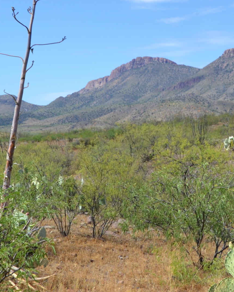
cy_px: 103
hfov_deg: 19.6
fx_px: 675
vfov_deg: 24.4
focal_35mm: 78
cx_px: 139
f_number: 7.1
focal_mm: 20
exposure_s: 1/200
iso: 100
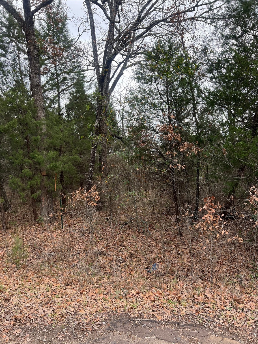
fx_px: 258
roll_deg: +4.6
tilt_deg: +4.9
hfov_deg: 53.1
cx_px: 129
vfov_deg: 67.3
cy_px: 172
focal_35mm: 26
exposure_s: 1/594
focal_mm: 5.7
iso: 50
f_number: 1.5
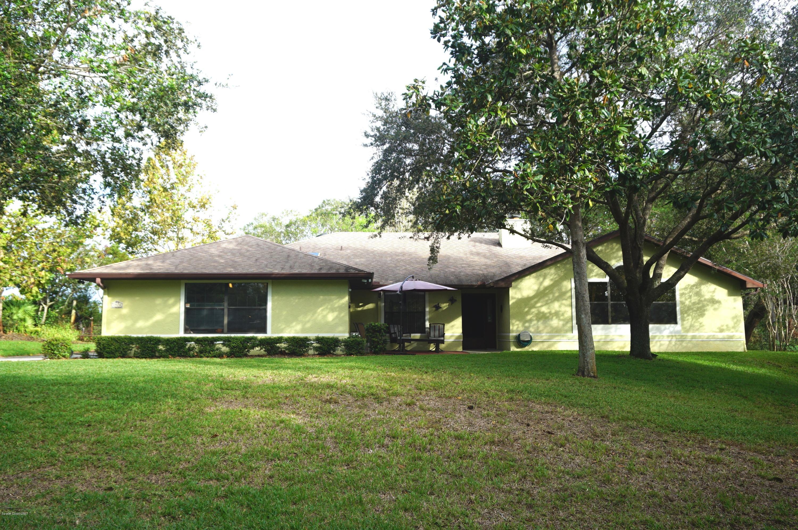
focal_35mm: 30
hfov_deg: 62.0
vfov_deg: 43.5
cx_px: 399
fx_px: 664
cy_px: 265
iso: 100
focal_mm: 20
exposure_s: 1/200
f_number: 5.6
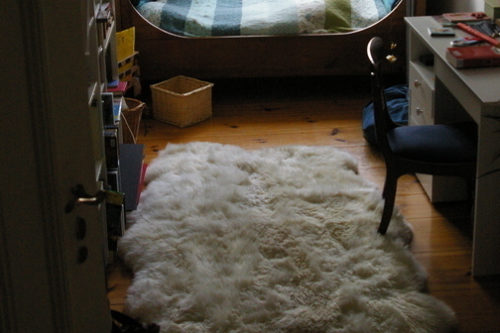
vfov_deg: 21.0
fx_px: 889
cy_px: 59
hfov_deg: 31.4
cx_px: 250
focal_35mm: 64
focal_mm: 28
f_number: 5.6
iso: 1600
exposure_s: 1/60
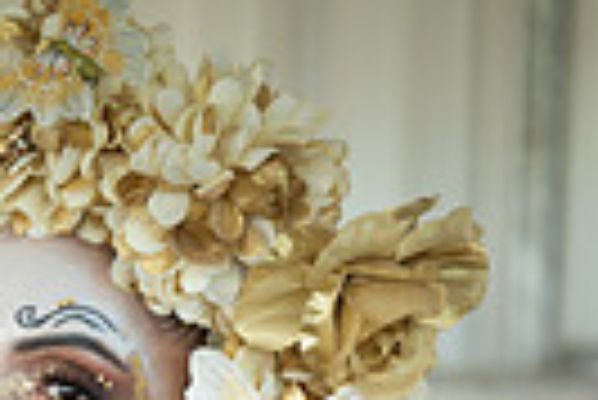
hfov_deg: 7.1
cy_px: 1002
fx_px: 4789
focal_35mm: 288
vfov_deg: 4.7
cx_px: -13
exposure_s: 1/100
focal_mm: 85
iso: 100
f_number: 1.8
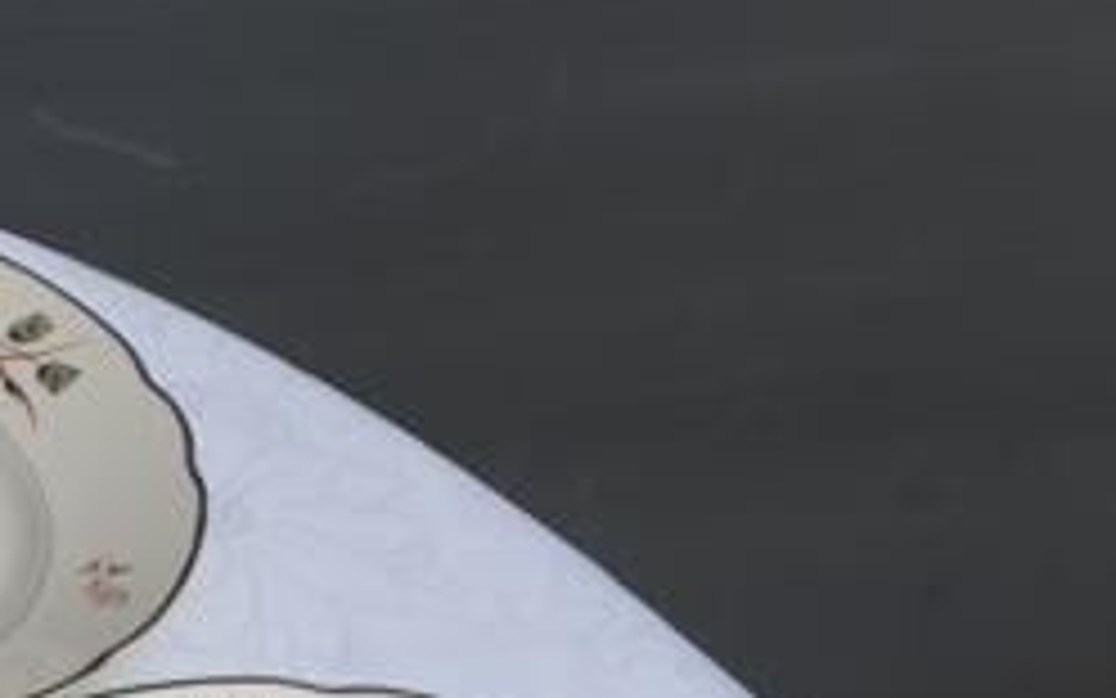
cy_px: 1594
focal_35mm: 114
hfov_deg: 14.8
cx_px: -1161
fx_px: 3467
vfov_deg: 10.2
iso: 50
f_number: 2.4
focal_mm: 4.3
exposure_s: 1/986
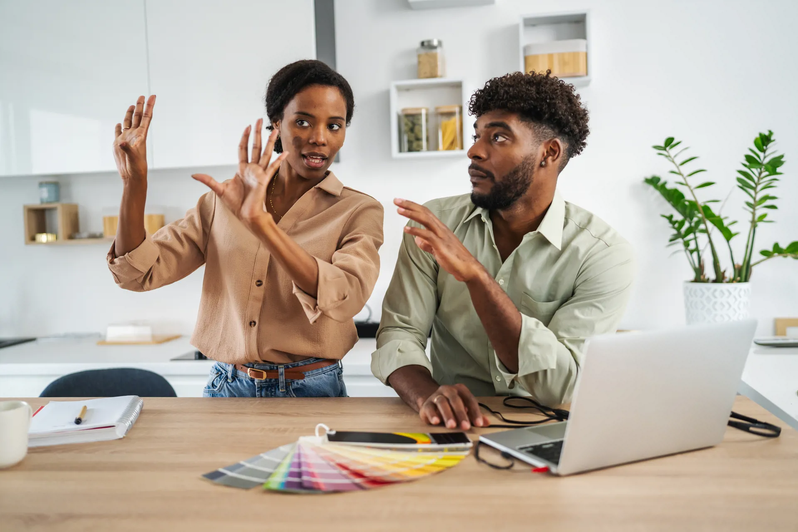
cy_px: 266
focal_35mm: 35
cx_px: 399
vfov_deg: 37.9
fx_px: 776
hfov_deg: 54.4
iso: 800
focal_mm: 35
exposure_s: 1/640
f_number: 1.8
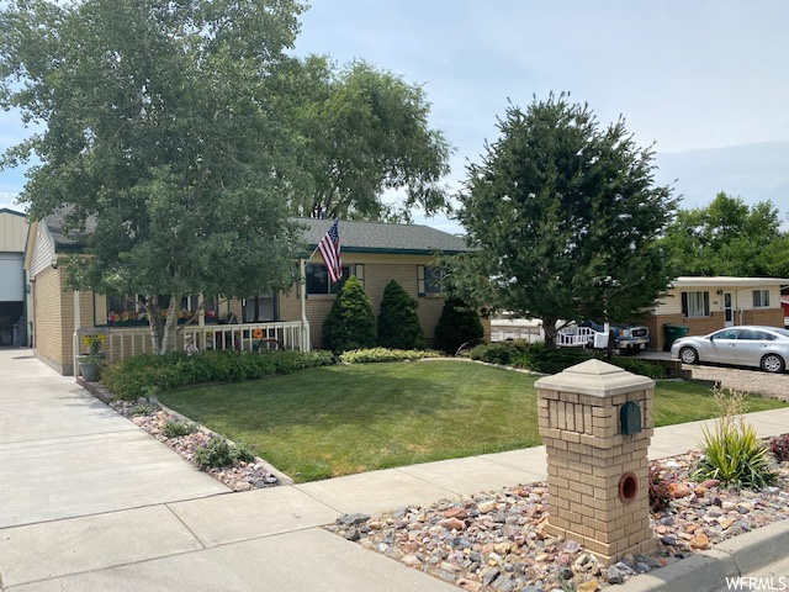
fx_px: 593
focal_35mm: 26
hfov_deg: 67.3
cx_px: 394
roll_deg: +1.1
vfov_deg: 53.1
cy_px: 296
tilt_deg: +1.6
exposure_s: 1/2688
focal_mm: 4.25
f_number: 1.8
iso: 32
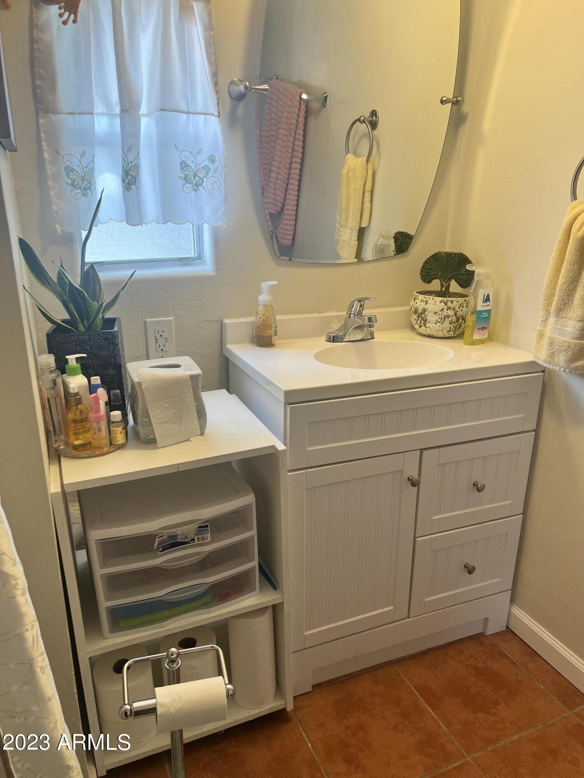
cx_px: 292
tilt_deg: -19.0
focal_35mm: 26
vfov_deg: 67.3
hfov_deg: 53.1
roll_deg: -0.3
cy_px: 389
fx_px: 585
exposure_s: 1/121
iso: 100
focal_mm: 5.7
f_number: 1.5
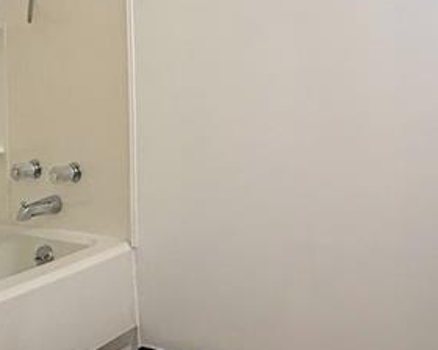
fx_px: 648
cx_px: 419
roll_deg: +1.5
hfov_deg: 34.6
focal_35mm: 50
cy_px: 61
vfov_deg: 29.4
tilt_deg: -2.1
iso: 200
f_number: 2.2
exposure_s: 1/60
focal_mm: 2.22
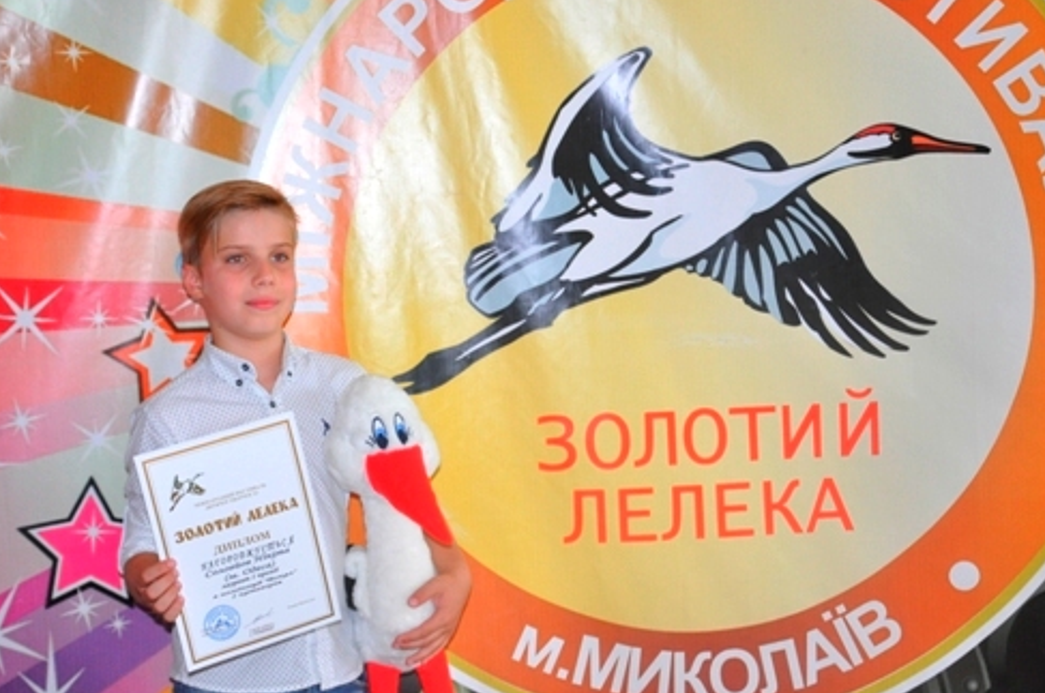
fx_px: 1855
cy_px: 344
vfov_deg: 21.2
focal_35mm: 64
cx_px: 530
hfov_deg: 31.5
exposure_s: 1/60
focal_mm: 40
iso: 800
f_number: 4.5
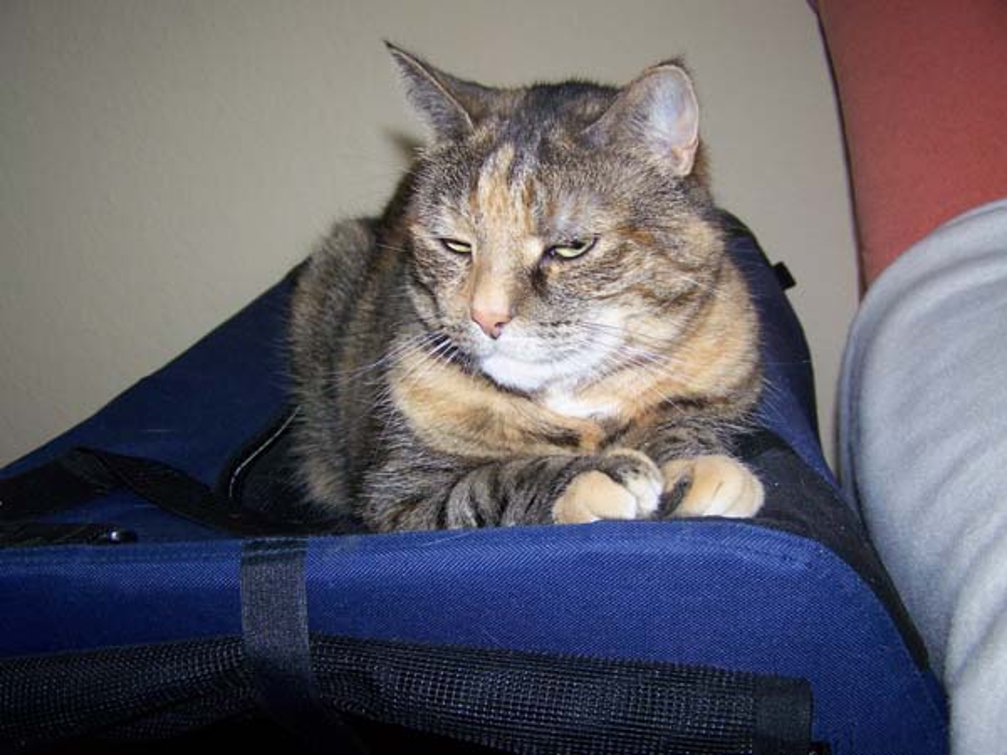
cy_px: 378
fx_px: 1105
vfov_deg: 37.7
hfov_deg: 49.0
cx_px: 504
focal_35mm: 38
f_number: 2.8
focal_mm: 6.3
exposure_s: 1/60
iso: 160
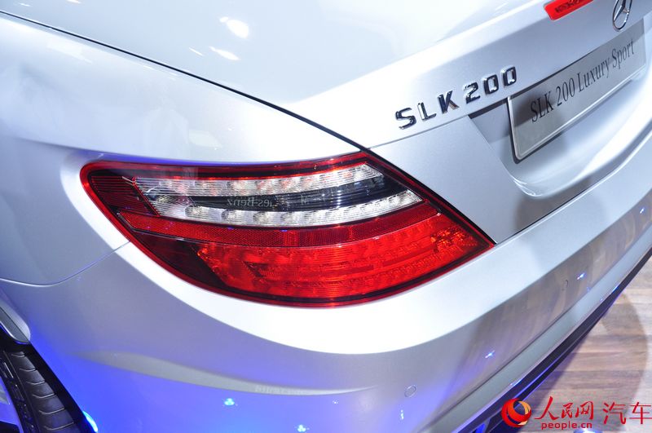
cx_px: 326
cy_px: 216
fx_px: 868
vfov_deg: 28.0
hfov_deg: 41.2
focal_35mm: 48
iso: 640
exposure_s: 1/80
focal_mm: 32
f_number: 5.6
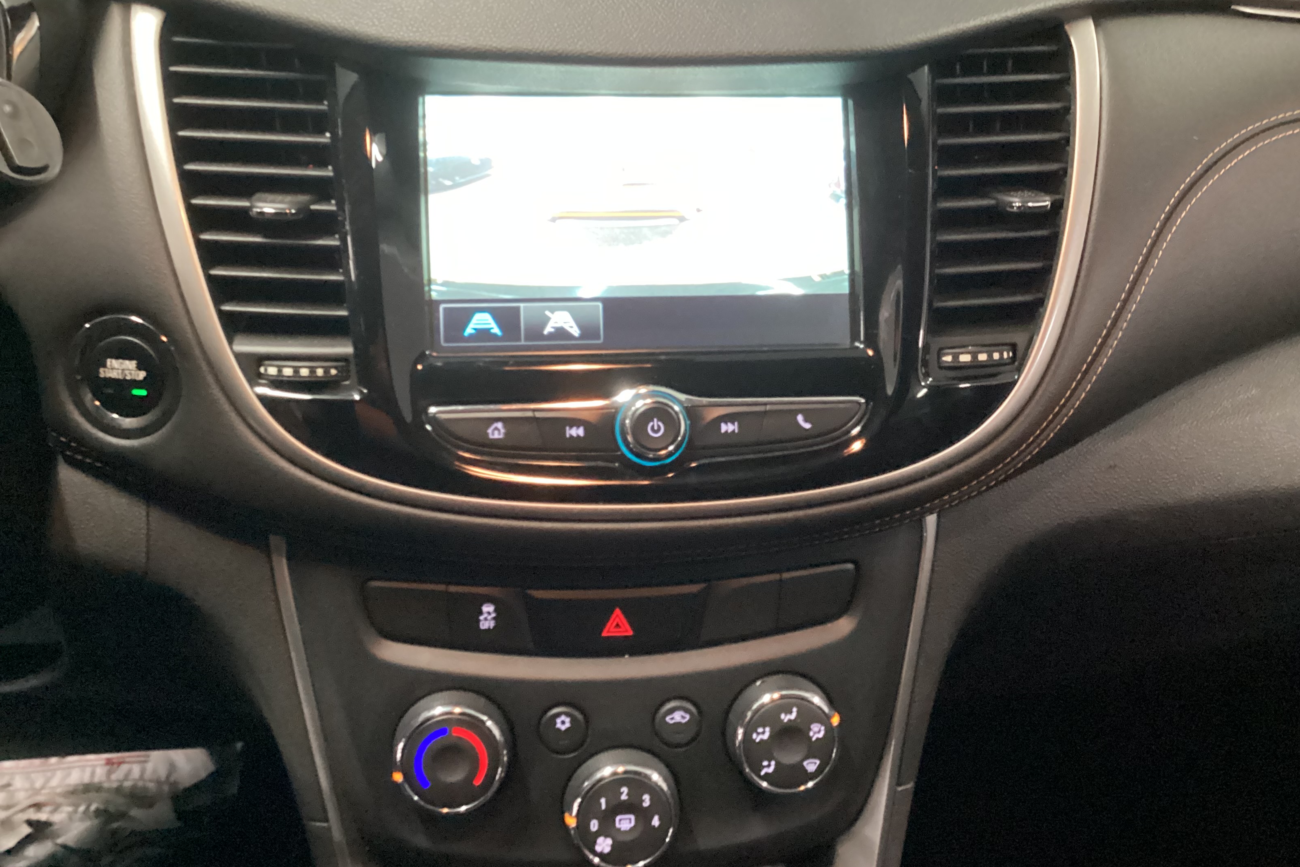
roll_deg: -2.7
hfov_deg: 57.2
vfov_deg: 40.0
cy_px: 429
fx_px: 1192
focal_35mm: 33
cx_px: 664
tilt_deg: -33.4
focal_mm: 3.3
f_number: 2.4
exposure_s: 1/30
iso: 800
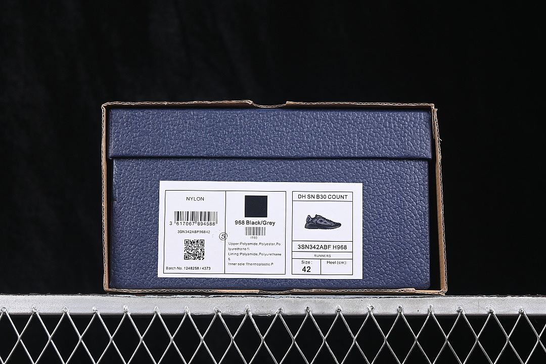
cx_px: 273
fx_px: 1137
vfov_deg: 18.2
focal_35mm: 75
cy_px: 182
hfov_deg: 27.0
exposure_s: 1/60
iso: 160
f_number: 6.3
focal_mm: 50
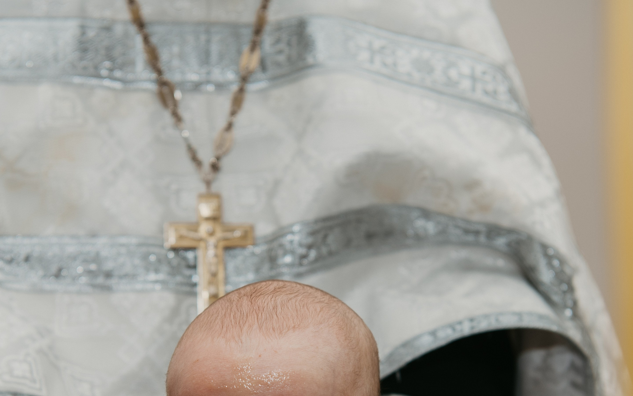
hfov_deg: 26.5
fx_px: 1345
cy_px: 332
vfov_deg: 16.6
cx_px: 299
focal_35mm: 78
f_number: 4
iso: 125
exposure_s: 1/160
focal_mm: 48
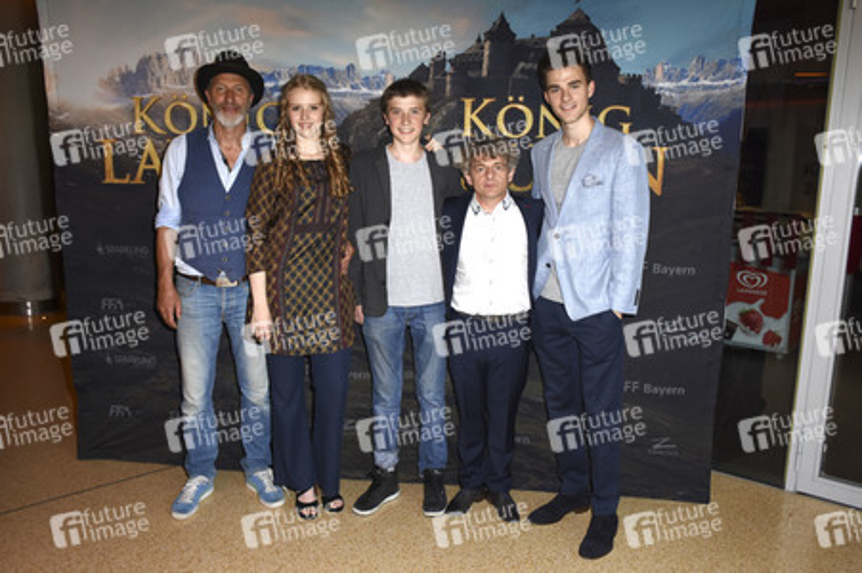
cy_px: 286
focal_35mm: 30
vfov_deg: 43.5
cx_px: 431
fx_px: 718
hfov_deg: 62.0
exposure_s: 1/125
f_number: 5.6
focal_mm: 20
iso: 800
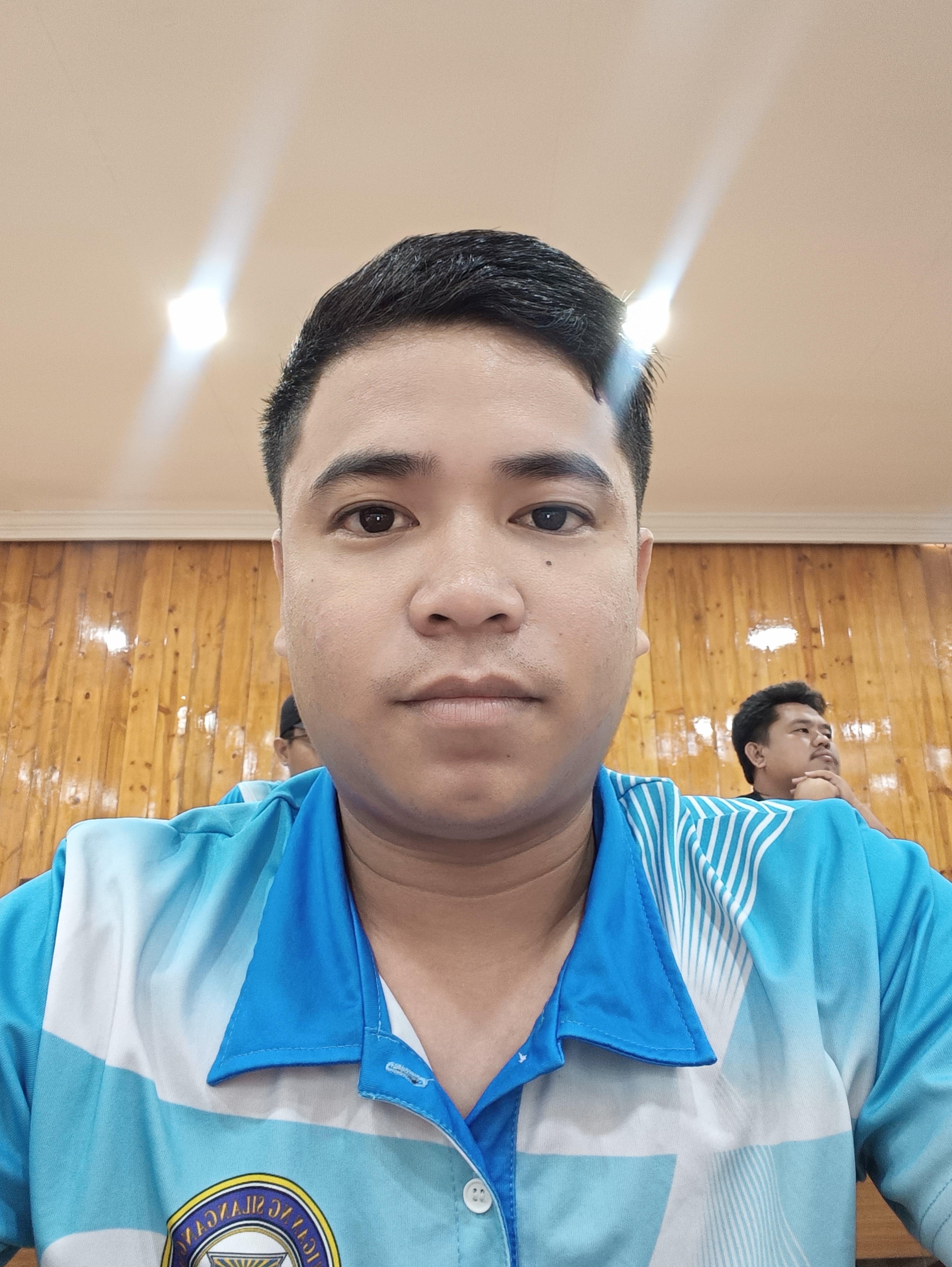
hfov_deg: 54.9
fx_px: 916
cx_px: 476
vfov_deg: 69.4
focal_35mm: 25
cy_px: 634
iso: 1000
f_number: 2.45
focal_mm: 3.23
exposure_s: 1/25
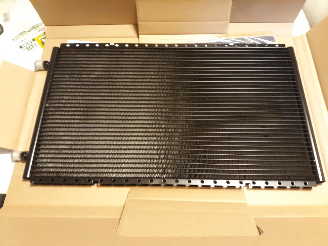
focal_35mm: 28
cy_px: 123
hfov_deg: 63.4
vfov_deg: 49.7
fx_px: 265
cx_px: 164
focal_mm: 3.7
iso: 500
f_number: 1.7
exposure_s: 1/24
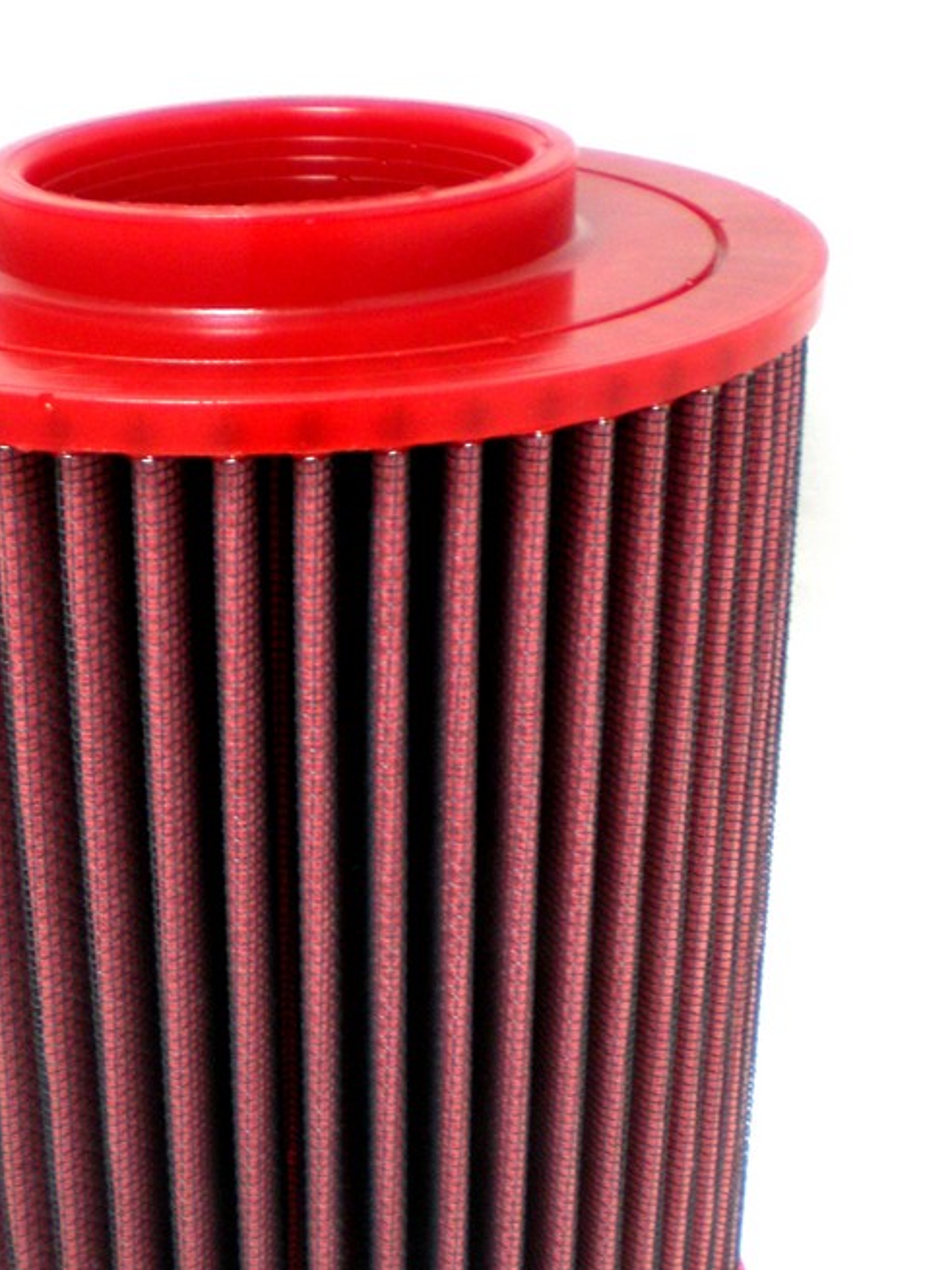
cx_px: 275
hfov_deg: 25.0
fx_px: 2127
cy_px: 795
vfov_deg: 33.1
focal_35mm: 58
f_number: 3.1
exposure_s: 1/34.1
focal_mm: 6.3
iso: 200
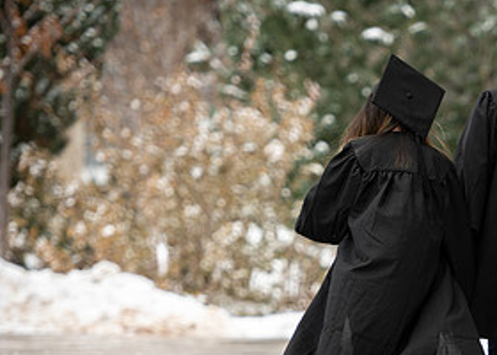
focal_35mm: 457
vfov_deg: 3.2
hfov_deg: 4.4
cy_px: 322
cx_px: 487
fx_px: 6451
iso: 64
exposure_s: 1/500
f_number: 2.8
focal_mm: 180
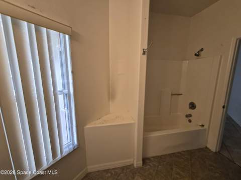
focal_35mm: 13
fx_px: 90
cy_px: 90
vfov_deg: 89.8
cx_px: 120
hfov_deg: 106.2
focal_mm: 1.7
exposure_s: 1/60
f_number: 2.2
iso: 160
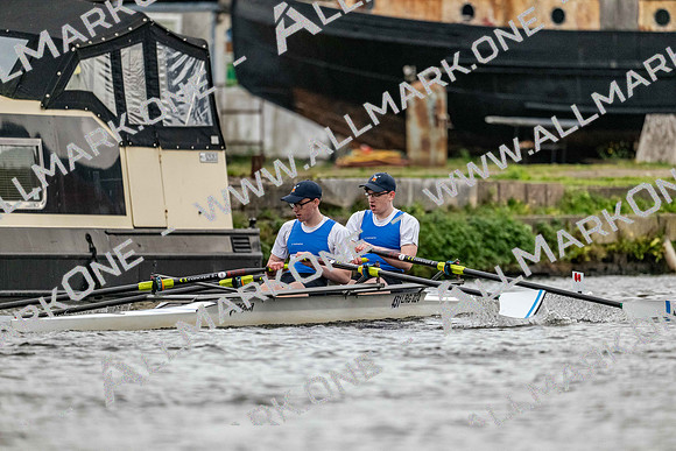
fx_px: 7513
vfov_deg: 3.4
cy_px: 226
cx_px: 338
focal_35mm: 400
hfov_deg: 5.2
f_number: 4.5
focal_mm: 400
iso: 4000
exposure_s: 1/2000
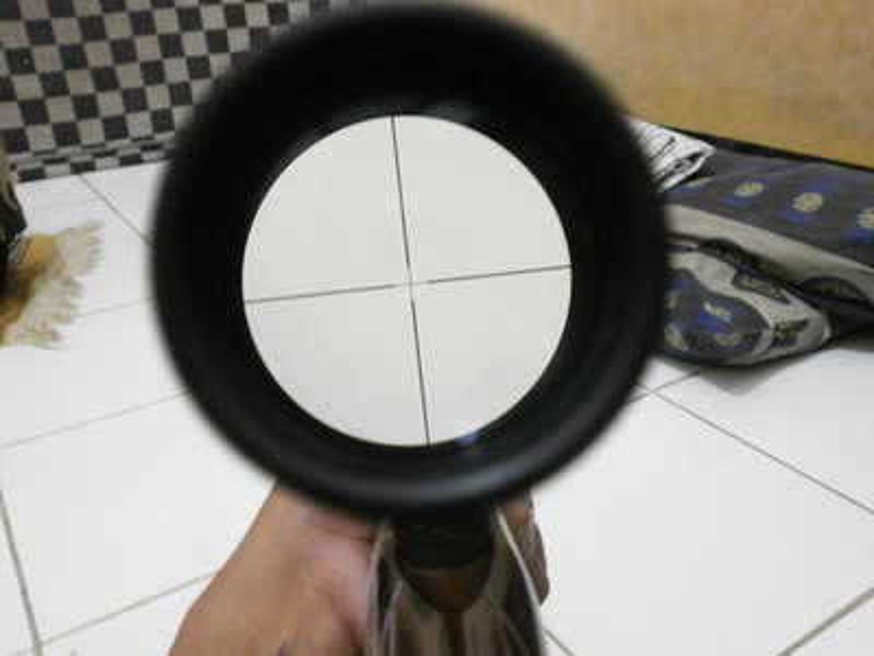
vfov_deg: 44.2
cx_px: 437
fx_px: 808
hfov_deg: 56.8
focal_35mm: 32
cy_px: 328
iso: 400
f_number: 3.1
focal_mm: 5.8
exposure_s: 1/2
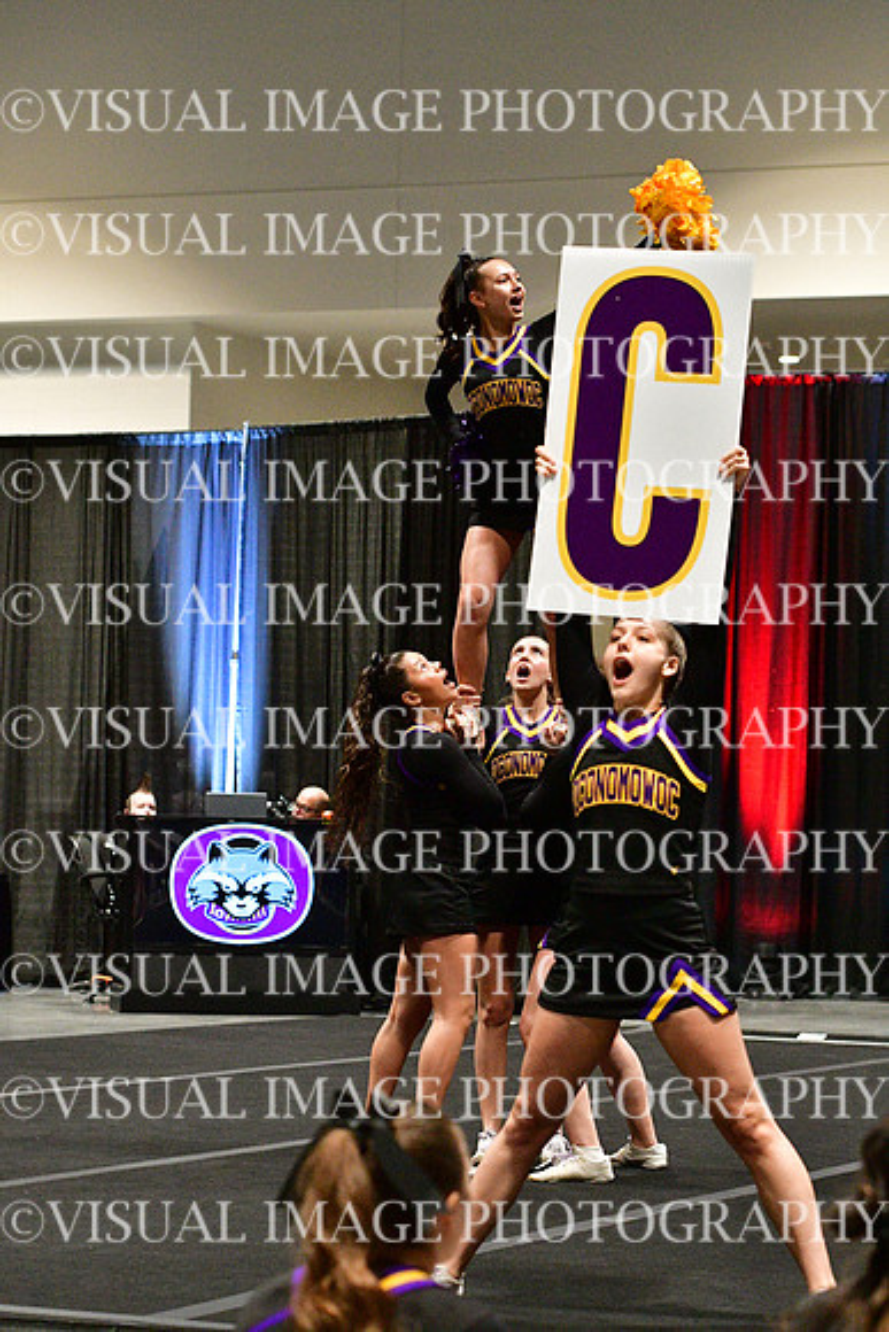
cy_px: 666
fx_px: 3887
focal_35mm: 105
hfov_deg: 13.0
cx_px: 444
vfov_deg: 19.5
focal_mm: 70
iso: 5000
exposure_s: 1/400
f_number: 4
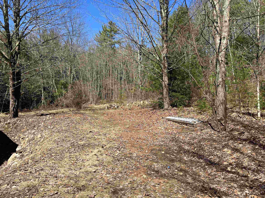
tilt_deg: -1.9
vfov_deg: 53.1
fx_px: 199
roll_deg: -1.4
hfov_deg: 67.3
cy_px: 99
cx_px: 132
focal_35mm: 26
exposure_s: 1/2571
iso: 50
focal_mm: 5.7
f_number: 1.5
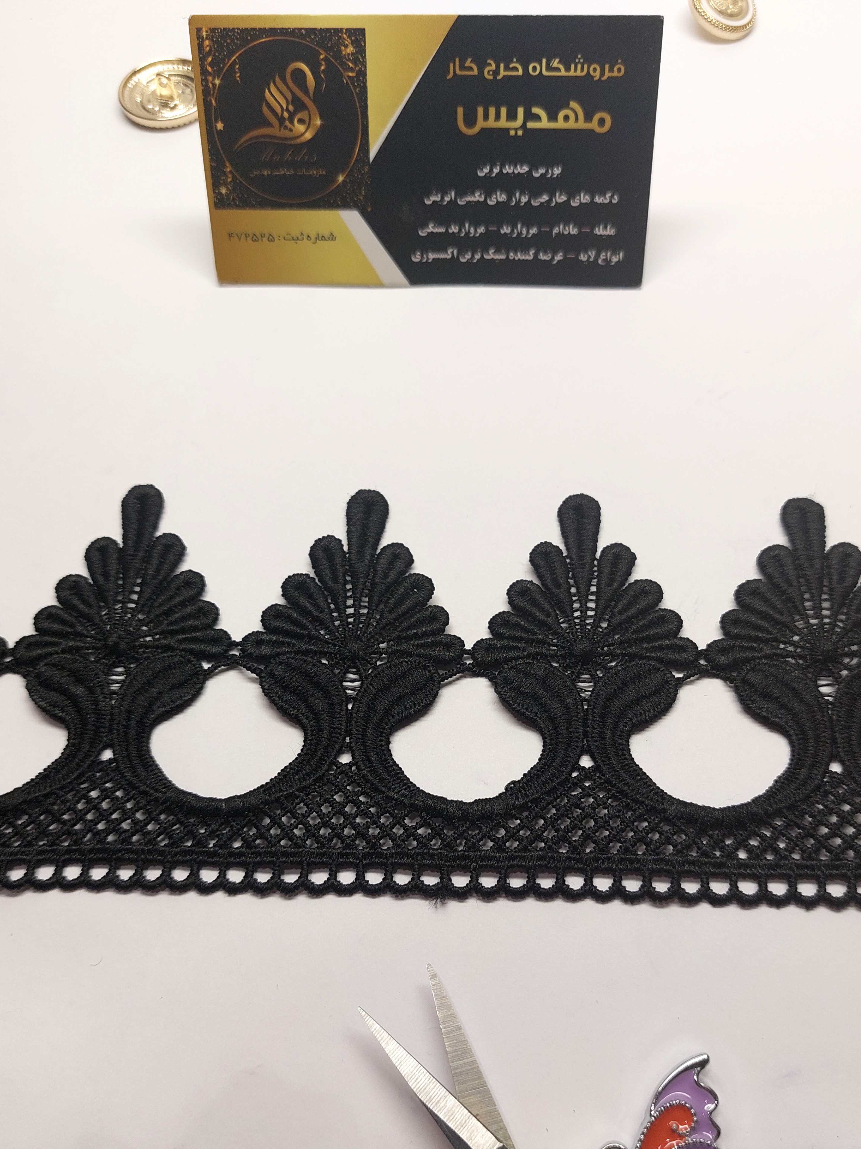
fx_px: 962
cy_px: 649
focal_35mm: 29
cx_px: 473
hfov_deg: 48.2
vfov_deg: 61.4
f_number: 1.8
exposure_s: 1/139
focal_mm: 5.23
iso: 25
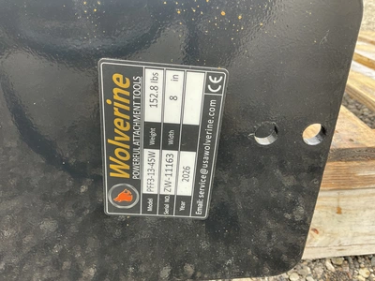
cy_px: 140
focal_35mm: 29
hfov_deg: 61.7
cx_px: 188
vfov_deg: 48.2
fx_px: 314
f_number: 1.8
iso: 40
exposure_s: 1/122
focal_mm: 3
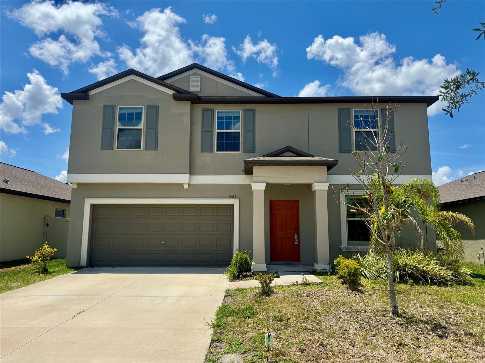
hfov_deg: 71.6
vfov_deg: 56.8
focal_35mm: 24
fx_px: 336
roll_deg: -1.7
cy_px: 182
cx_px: 242
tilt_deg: +6.6
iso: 80
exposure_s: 1/7092
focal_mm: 6.76
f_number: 1.78
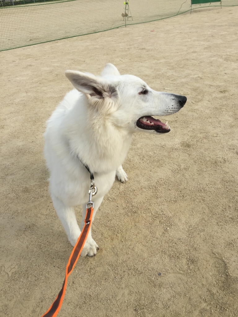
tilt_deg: -28.9
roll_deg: +7.1
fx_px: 266
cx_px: 119
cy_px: 158
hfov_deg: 48.2
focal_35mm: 29
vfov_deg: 61.7
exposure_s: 1/1721
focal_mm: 4.15
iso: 32
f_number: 2.2
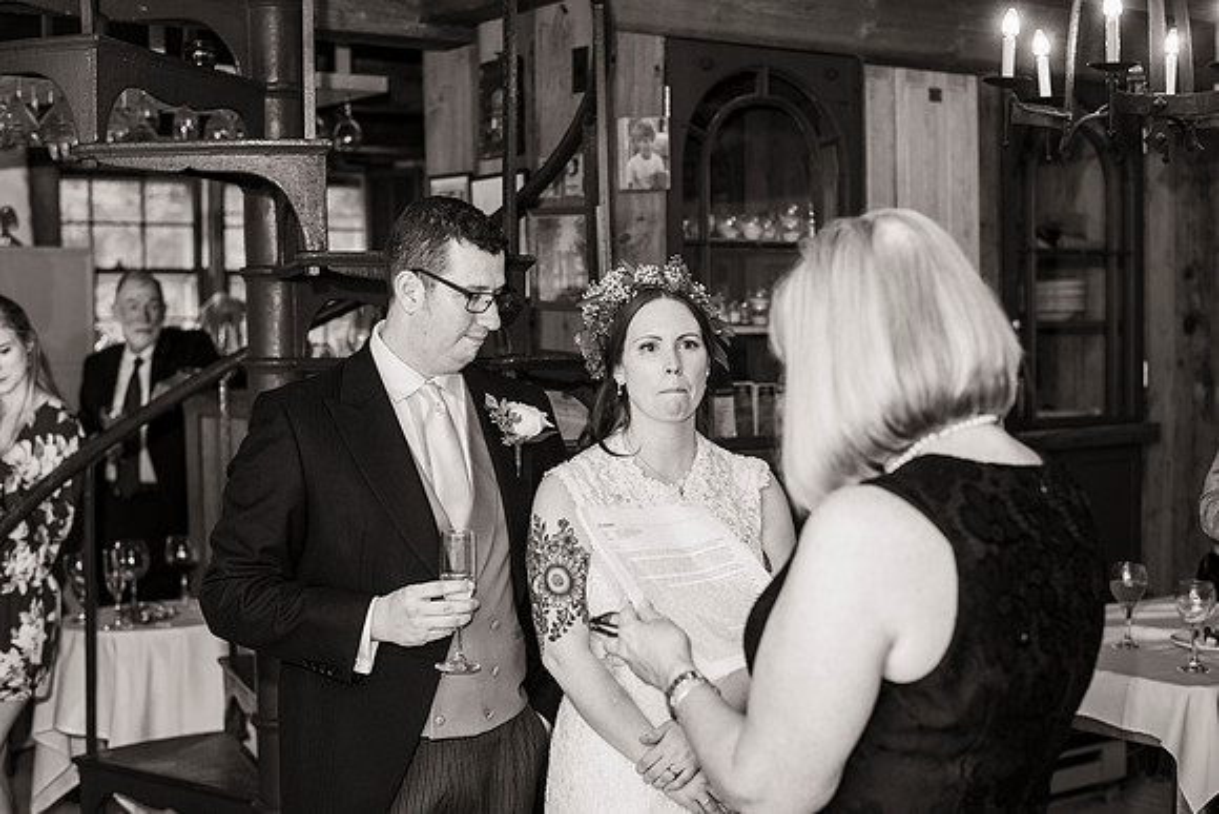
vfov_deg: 27.0
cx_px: 610
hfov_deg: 39.6
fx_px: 1693
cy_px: 407
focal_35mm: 50
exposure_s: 1/100
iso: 500
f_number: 3.2
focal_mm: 50
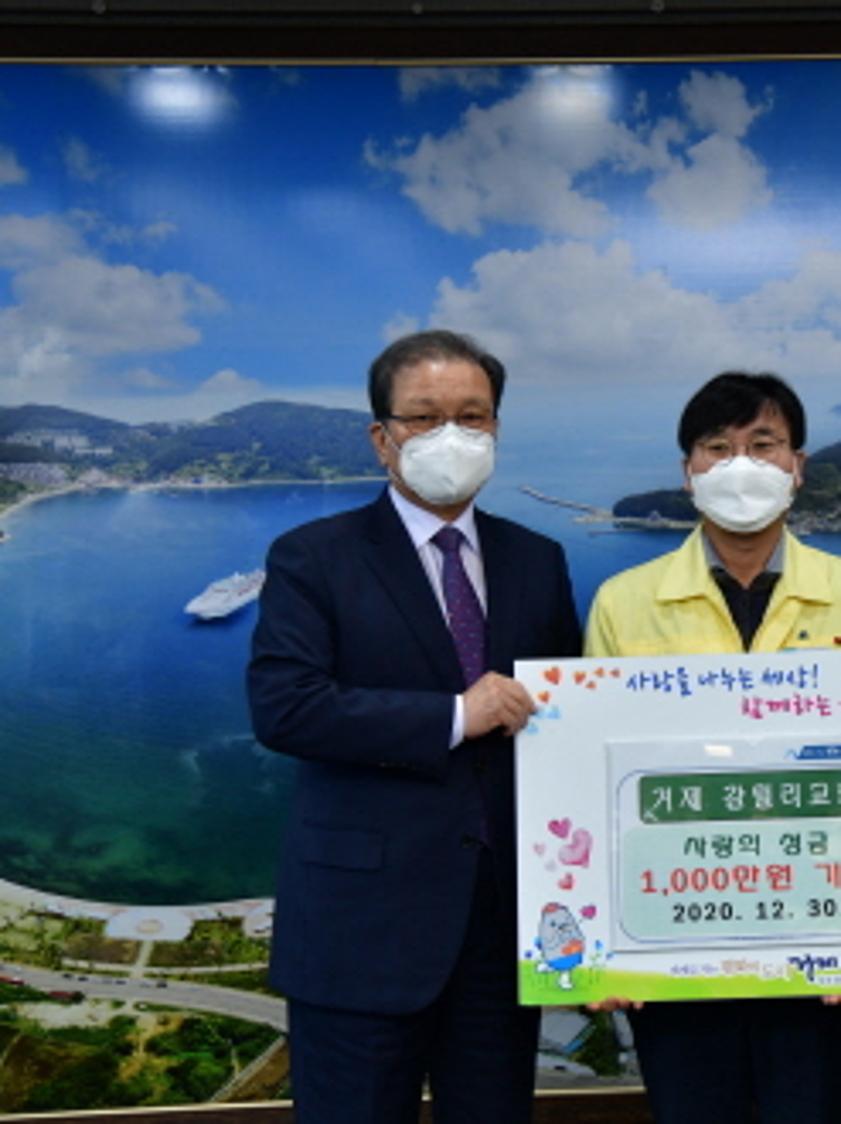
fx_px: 2270
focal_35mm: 70
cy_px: 560
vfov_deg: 27.8
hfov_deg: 20.6
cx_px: 746
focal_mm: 48
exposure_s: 1/160
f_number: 4
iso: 400
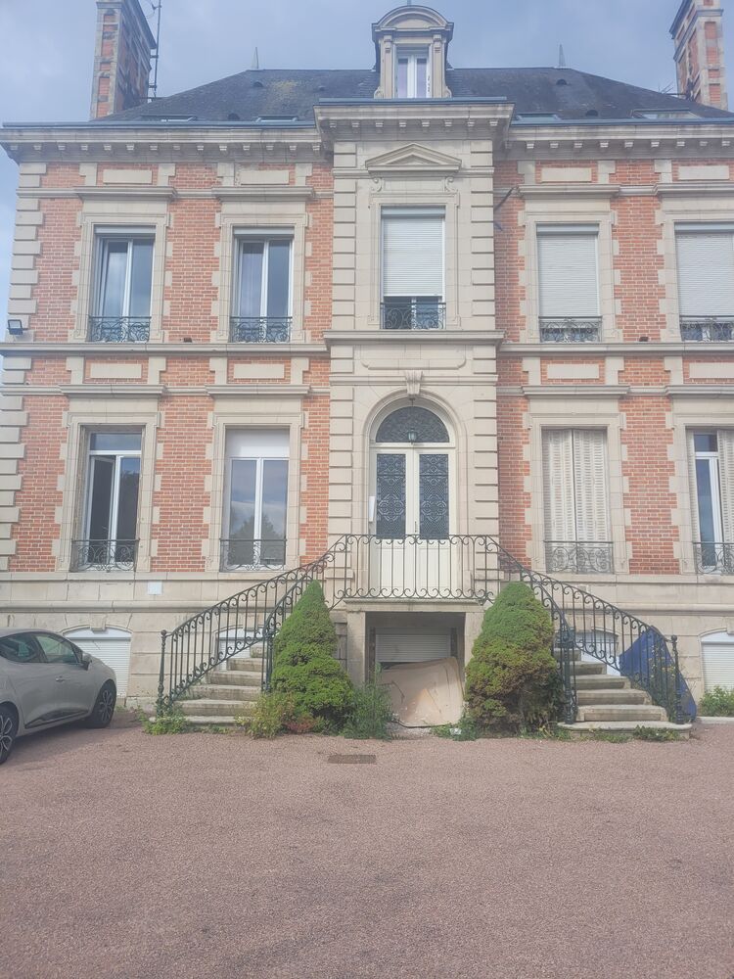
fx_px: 735
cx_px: 367
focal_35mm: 26
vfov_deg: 67.3
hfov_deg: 53.1
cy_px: 490
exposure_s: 1/2043
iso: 40
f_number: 1.8
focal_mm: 5.4
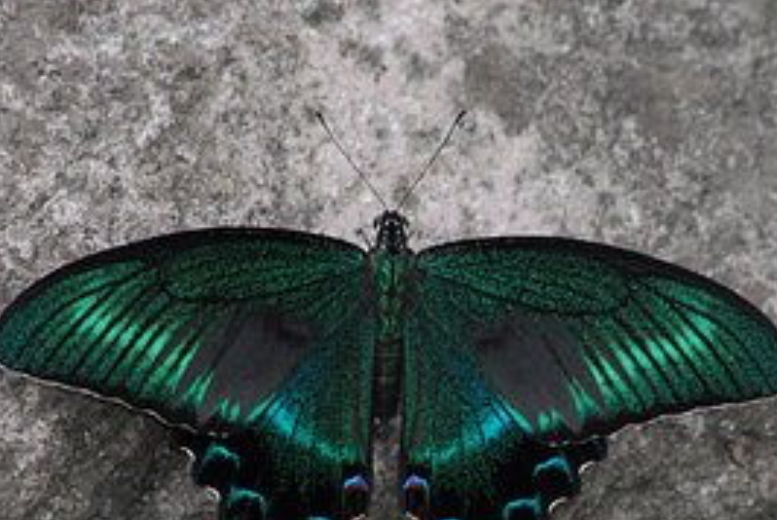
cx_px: 391
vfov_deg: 1.6
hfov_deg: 2.4
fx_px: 18690
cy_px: 378
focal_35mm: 865
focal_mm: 300
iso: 400
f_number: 9
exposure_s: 1/125
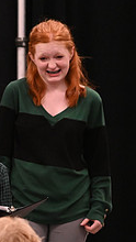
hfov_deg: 1.9
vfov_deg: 3.4
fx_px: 4071
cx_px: -177
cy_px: 52
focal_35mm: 636
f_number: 6
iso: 10000
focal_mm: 230
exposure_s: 1/320
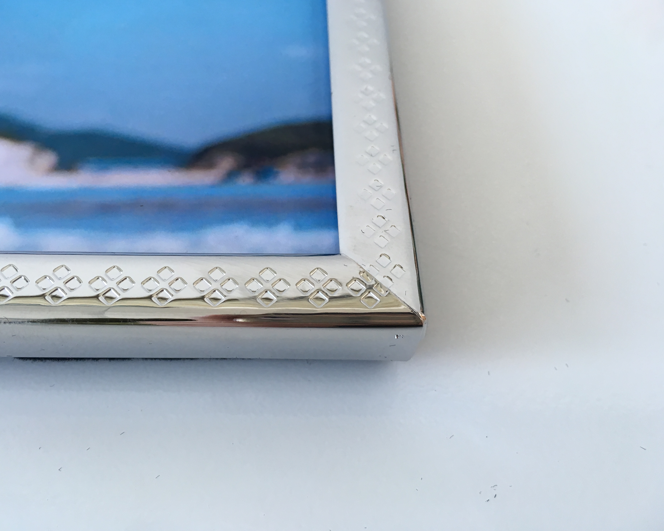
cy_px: 260
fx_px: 609
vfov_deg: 47.1
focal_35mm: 31
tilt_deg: -56.4
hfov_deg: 57.1
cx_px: 301
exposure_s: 1/33
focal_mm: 4.15
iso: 40
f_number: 2.2
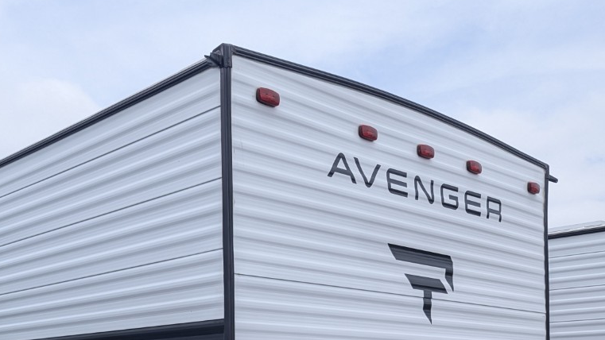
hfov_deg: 42.2
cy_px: 384
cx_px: 194
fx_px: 770
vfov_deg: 23.2
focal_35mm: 48
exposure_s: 1/2262
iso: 50
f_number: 1.85
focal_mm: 6.81
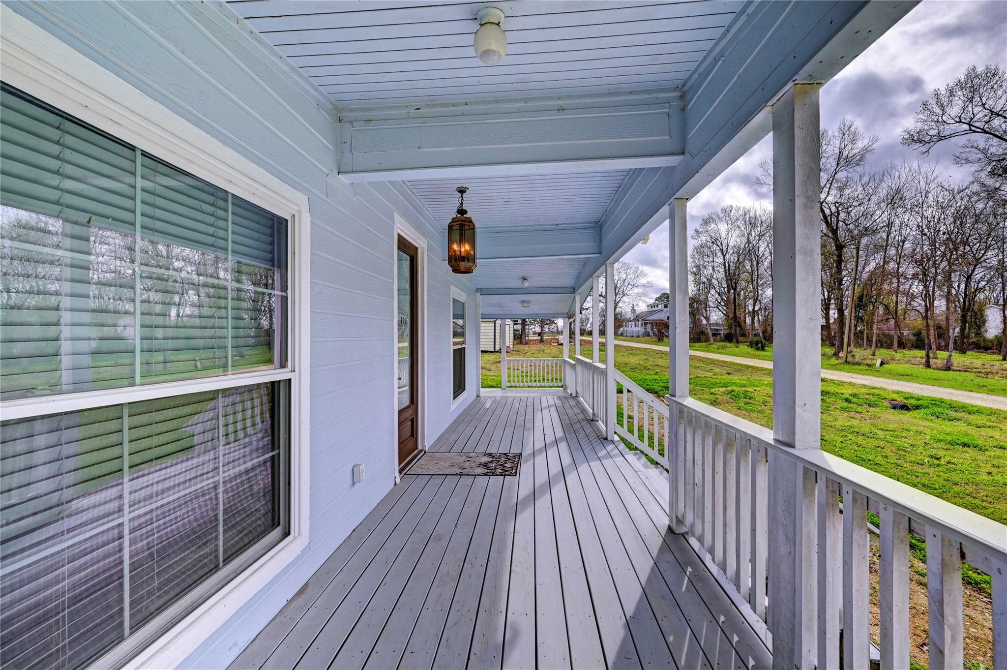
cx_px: 504
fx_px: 391
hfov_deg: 104.3
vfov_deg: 81.1
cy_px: 335
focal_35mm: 14
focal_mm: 14
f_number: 8
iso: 400
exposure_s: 1/500
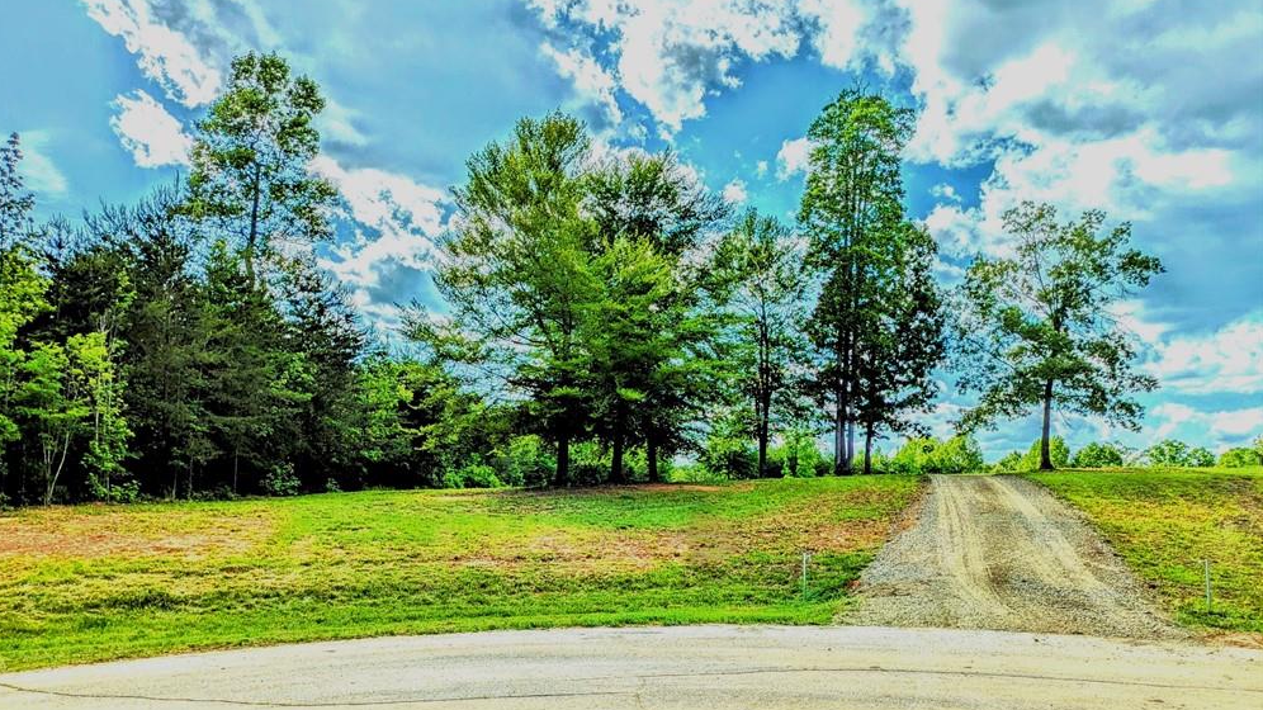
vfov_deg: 41.1
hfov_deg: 67.9
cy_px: 454
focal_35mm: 28
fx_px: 938
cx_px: 616
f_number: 1.89
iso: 45
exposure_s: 1/5464
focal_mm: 5.43
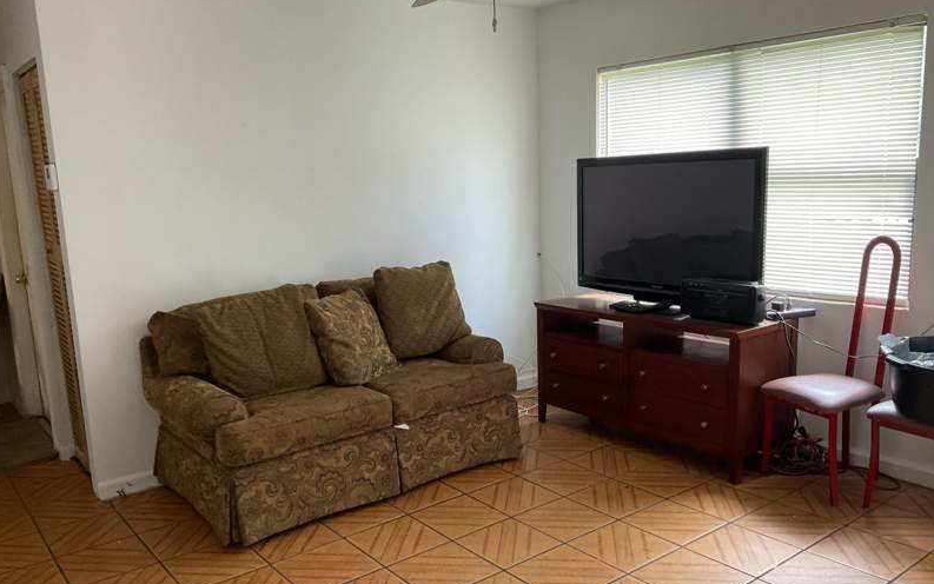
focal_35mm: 31
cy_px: 323
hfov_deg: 61.2
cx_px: 465
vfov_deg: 40.6
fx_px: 789
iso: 125
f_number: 1.8
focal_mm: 3
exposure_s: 1/60
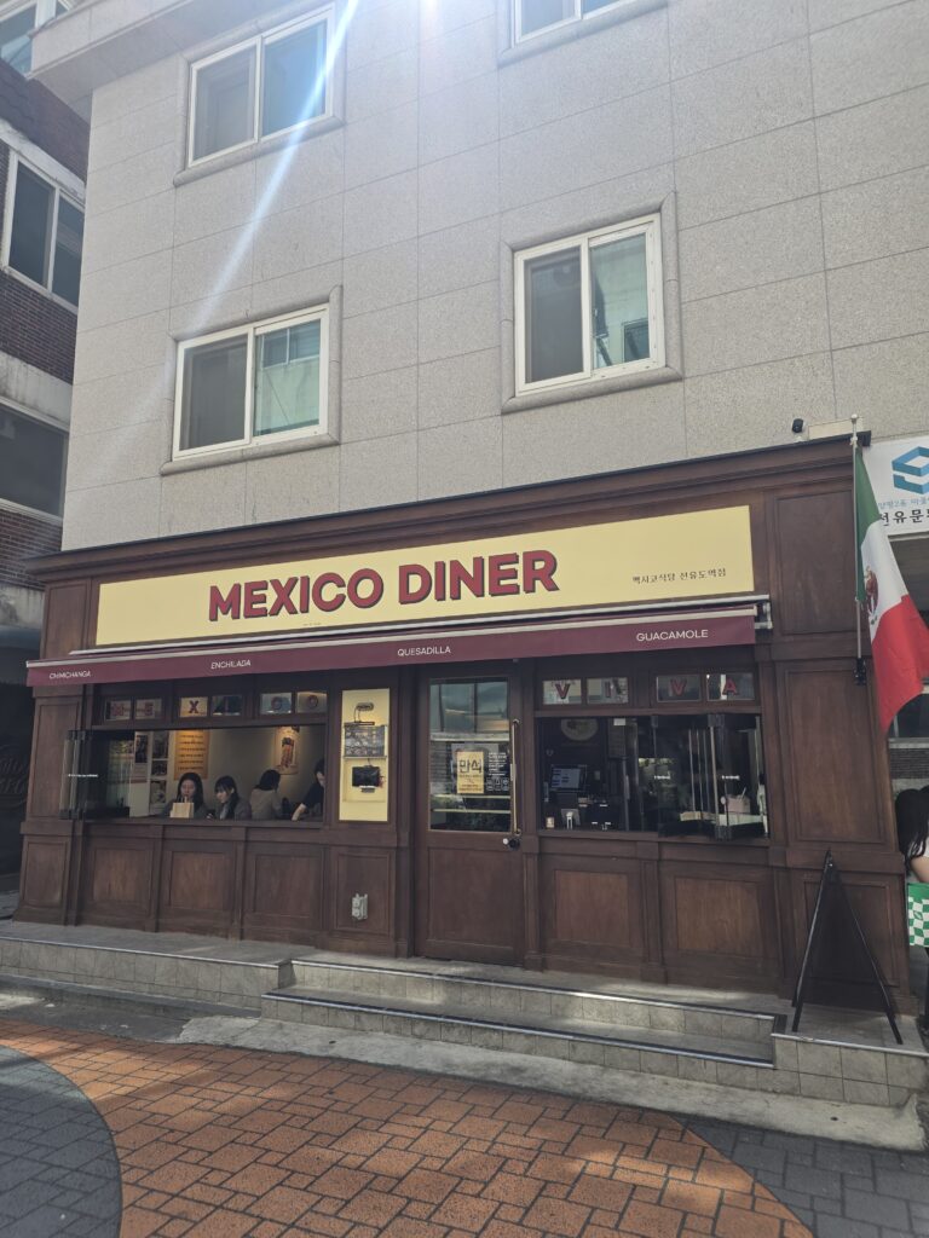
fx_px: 823
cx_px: 464
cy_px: 619
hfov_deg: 58.9
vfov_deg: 73.9
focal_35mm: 23
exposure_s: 1/2049
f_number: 1.7
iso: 80
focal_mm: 6.25
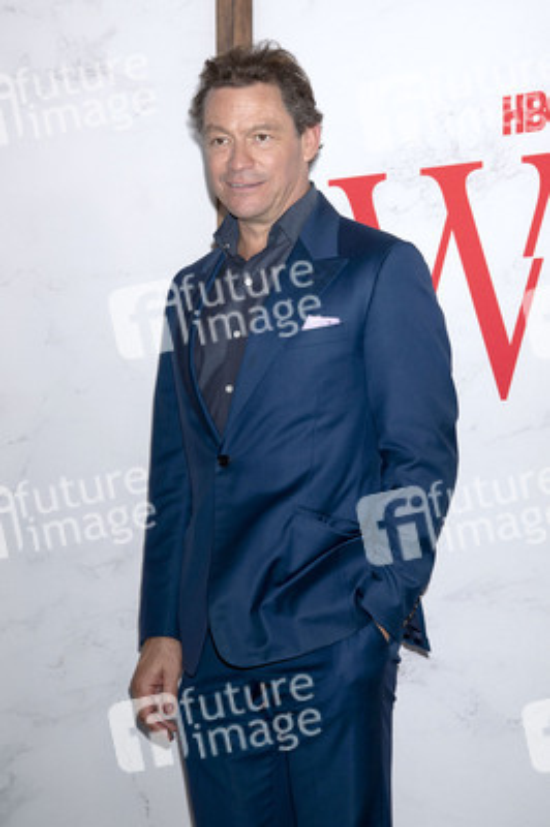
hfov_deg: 16.6
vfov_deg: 24.8
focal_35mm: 82
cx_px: 275
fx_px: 1882
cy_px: 414
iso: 640
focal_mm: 82
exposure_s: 1/200
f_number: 6.3
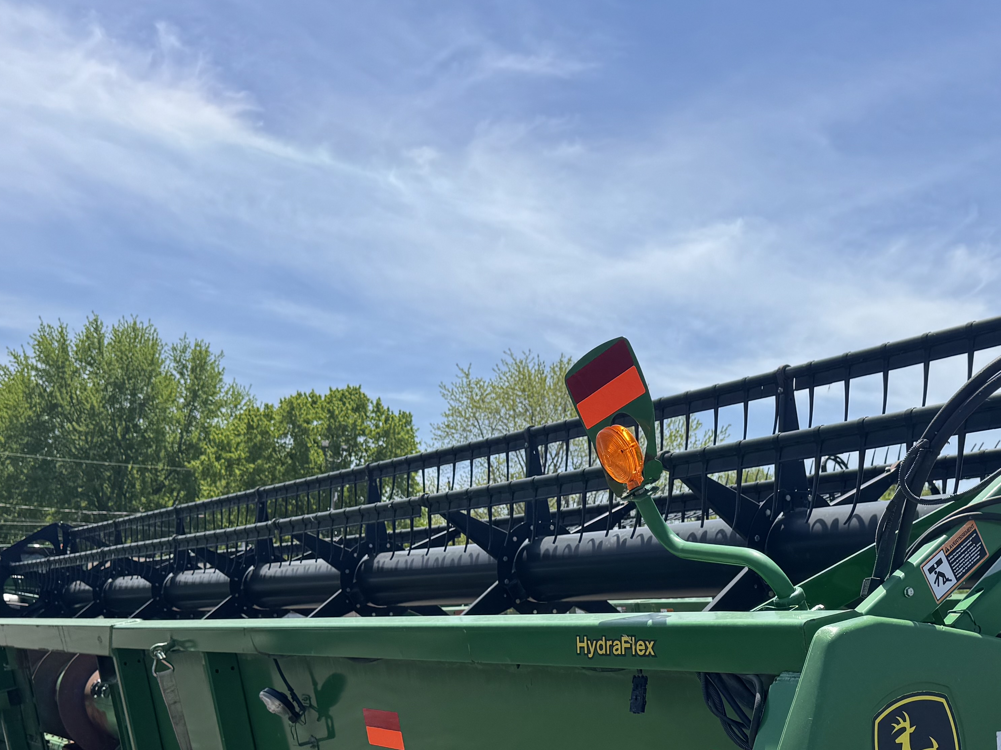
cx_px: 702
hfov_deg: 40.5
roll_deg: -1.1
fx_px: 1330
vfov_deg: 30.3
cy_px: 658
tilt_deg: -1.3
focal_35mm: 46
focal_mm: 6.76
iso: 80
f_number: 1.78
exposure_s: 1/4608
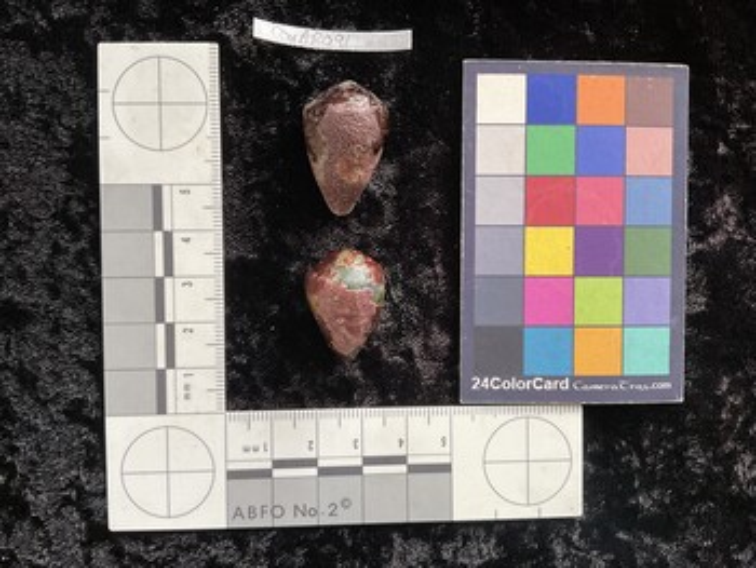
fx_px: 634
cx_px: 378
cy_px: 284
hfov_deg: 61.6
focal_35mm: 29
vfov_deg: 48.3
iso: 100
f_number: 1.8
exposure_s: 1/60
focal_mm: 3
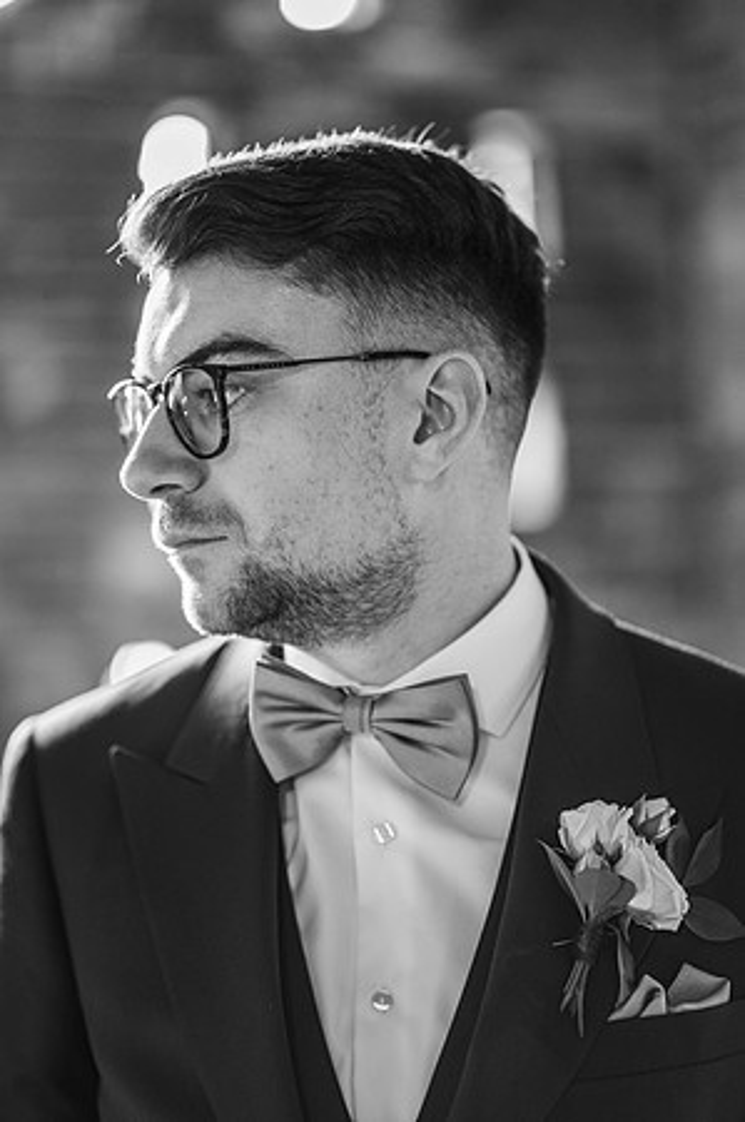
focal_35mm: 85
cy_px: 561
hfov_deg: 16.0
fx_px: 2644
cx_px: 372
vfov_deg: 23.9
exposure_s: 1/200
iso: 1100
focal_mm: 85
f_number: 1.8
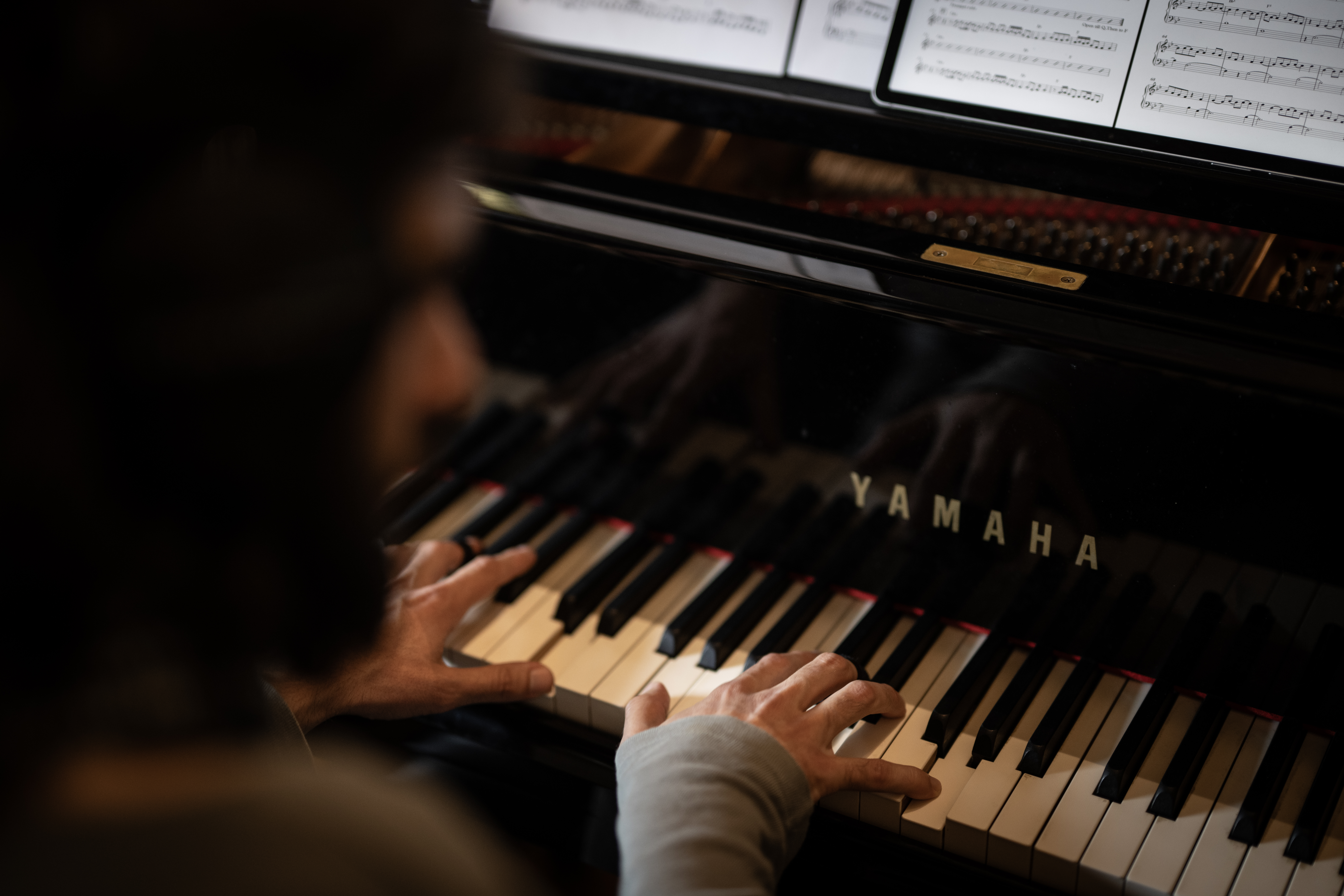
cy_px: 448
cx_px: 672
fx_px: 1867
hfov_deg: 39.6
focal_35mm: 50
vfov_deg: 27.0
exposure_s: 1/125
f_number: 1.2
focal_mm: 50
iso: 500
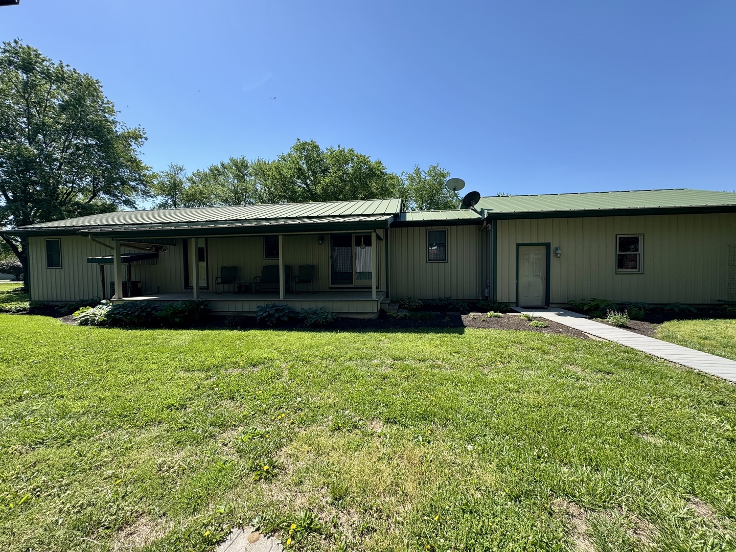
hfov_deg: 102.1
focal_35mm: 14
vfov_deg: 85.7
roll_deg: +0.7
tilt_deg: -1.6
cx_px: 368
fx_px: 298
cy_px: 276
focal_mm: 2.22
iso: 50
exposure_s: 1/840
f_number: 2.2
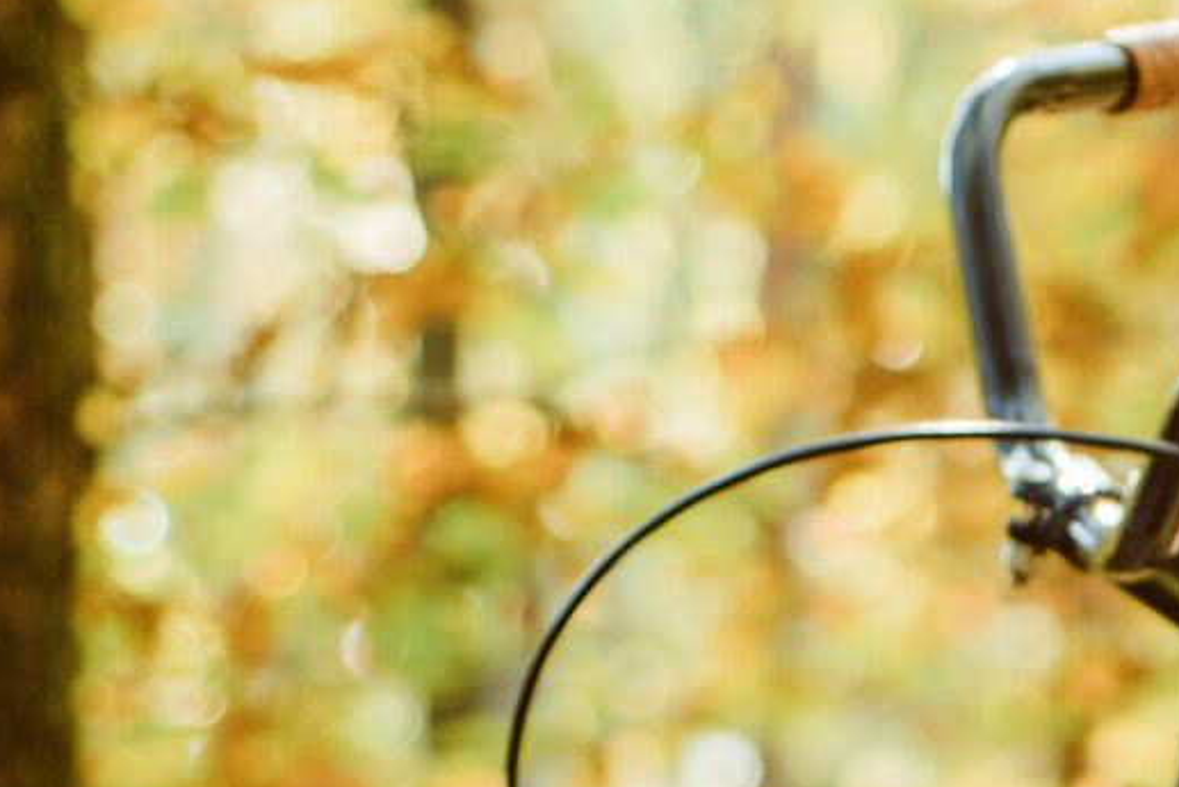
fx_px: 9729
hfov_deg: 6.8
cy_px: 1760
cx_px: 1704
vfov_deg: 4.5
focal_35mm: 297
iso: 160
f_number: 3.2
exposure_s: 1/80
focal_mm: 60
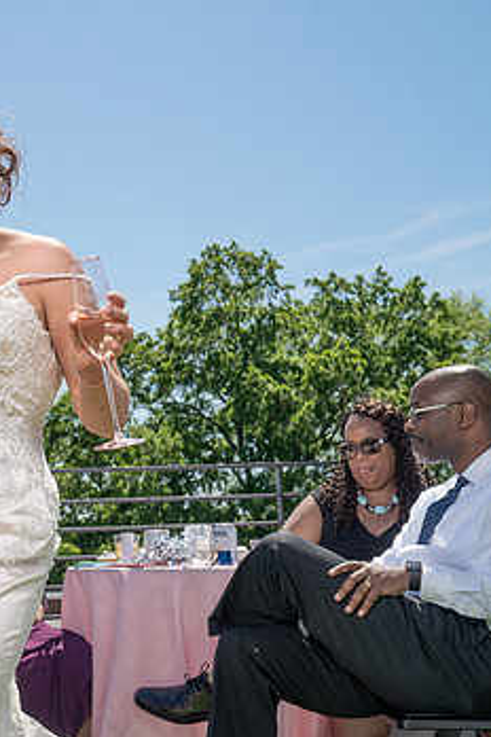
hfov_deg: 20.7
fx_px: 1248
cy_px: 335
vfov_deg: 32.9
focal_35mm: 61
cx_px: -109
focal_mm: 35
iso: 50
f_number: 7.1
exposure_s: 1/250
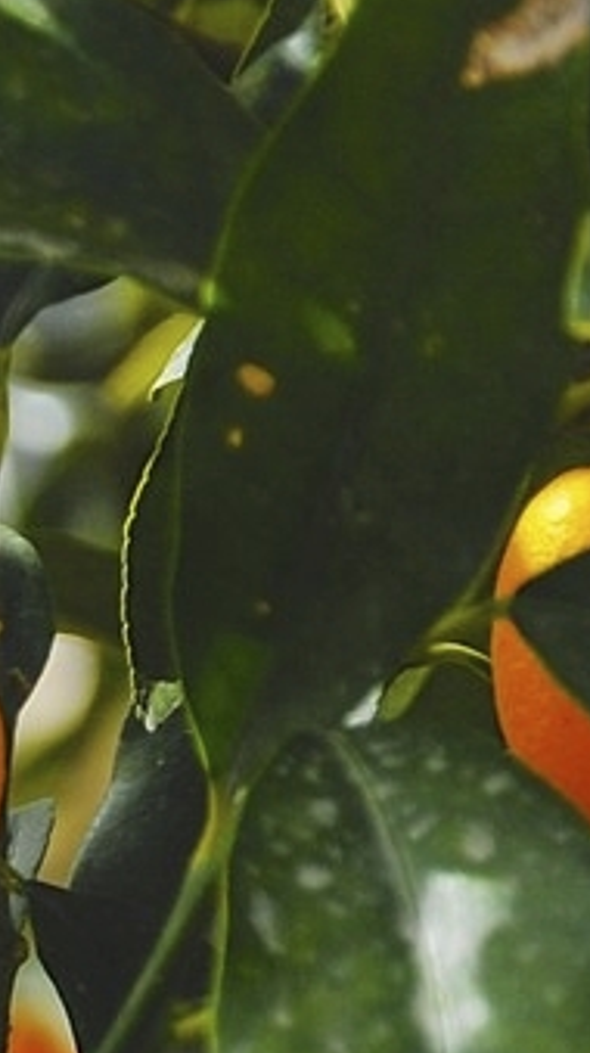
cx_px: -1571
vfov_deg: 3.1
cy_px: 1789
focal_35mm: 695
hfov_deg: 1.7
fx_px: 19385
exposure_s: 1/320
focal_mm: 75
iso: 100
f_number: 5.6
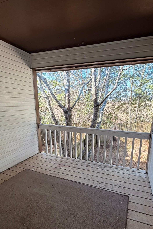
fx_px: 121
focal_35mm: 19
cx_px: 91
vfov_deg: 86.5
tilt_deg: -11.9
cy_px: 129
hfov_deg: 64.0
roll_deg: -0.9
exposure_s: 1/121
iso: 64
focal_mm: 2.22
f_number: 2.2
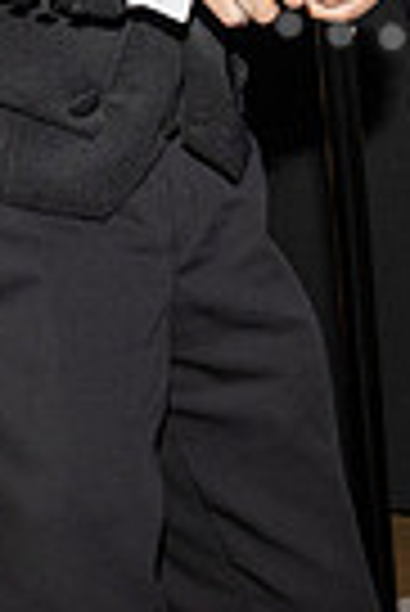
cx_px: 435
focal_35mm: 156
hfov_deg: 8.8
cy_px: -378
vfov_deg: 12.3
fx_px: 2658
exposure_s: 1/100
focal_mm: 31.5
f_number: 5.6
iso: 1000
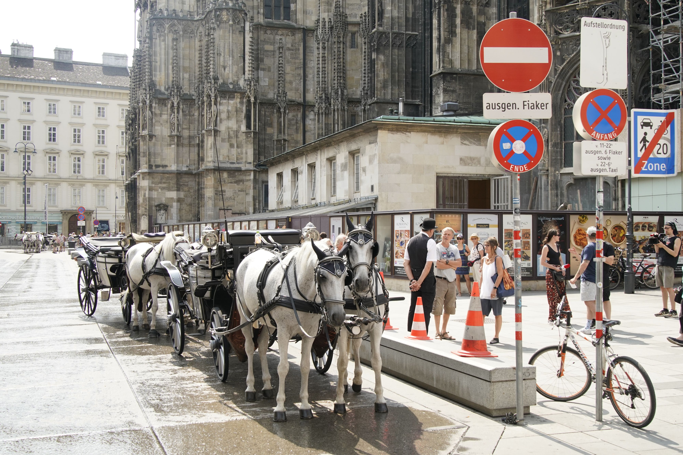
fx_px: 778
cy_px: 228
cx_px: 342
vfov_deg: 32.6
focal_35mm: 41
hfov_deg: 47.4
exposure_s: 1/500
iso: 800
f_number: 9
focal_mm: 41
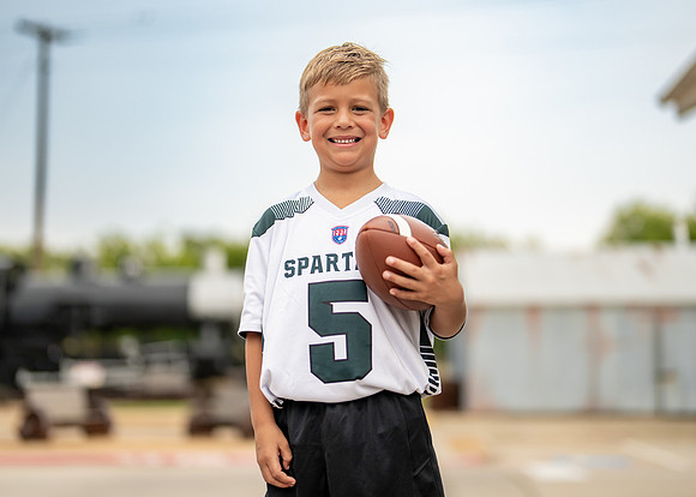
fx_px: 1278
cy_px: 208
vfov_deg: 22.0
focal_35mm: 65
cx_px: 324
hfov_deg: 30.5
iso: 320
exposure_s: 1/1250
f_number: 1.2
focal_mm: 50
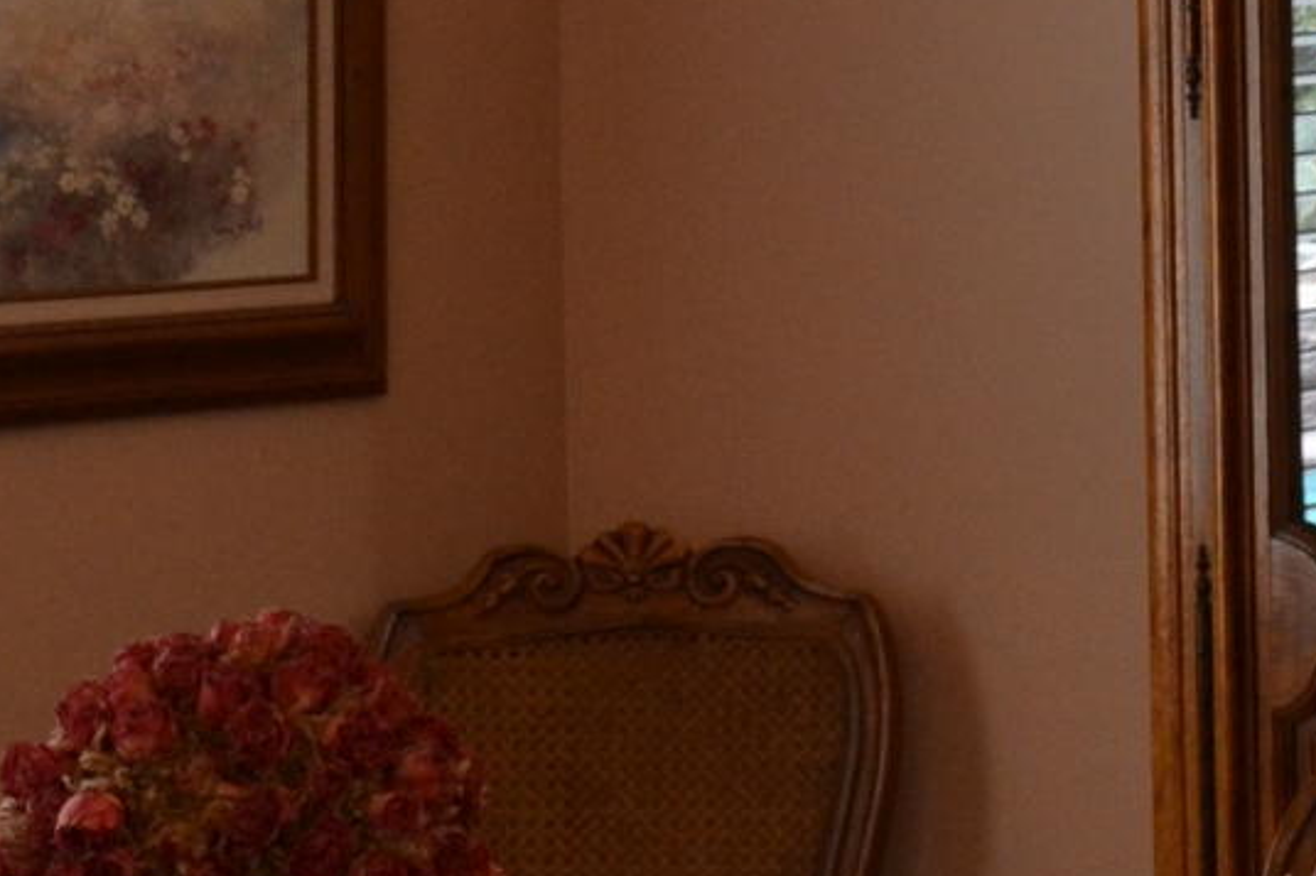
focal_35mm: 168
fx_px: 6139
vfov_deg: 8.2
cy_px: 221
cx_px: 673
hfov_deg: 12.2
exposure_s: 1/80
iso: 400
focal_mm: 20
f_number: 4.5
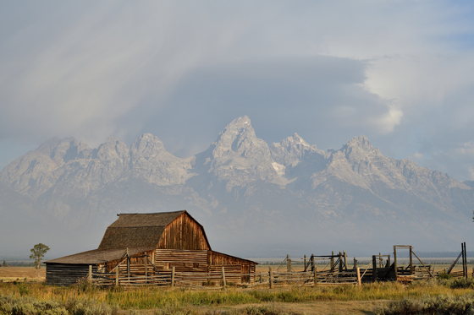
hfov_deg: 28.9
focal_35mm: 70
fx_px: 921
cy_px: 158
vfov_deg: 19.4
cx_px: 237
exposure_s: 1/80
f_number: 11
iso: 64
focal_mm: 70
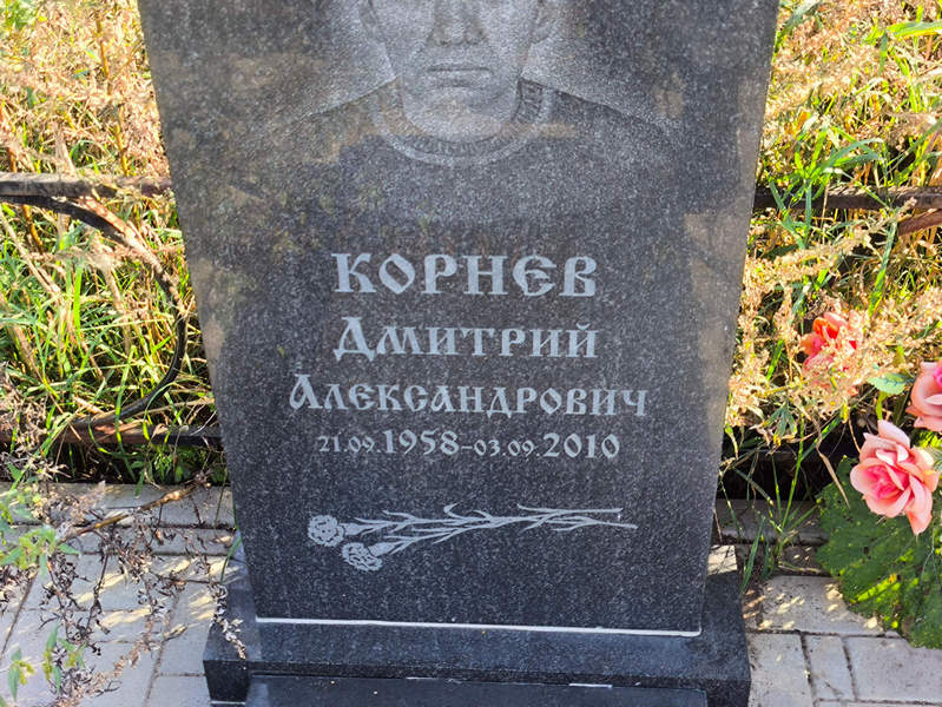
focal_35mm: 50
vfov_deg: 29.1
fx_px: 1361
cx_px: 471
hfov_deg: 38.2
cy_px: 354
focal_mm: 4.71
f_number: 1.7
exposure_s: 1/154
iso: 50
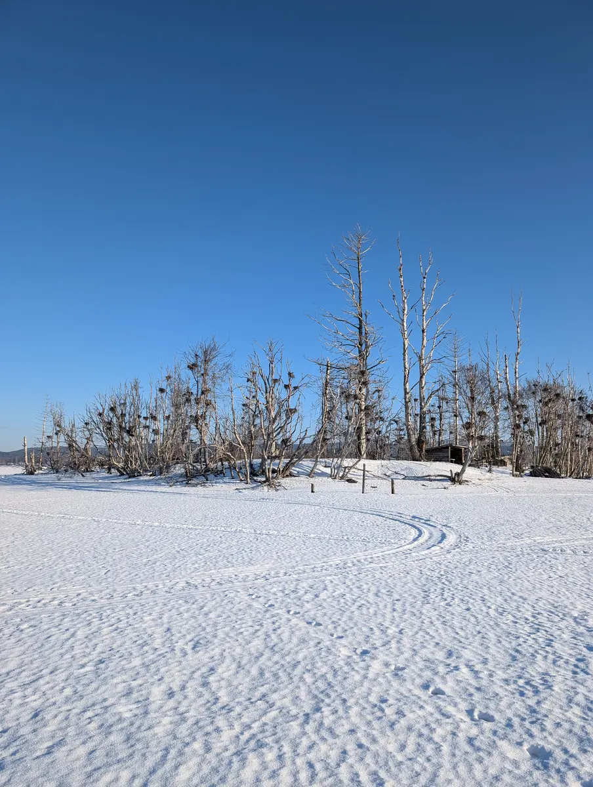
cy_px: 394
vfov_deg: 71.5
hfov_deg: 57.0
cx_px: 296
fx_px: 547
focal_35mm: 24
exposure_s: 1/1073
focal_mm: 6.9
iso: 24
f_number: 1.68
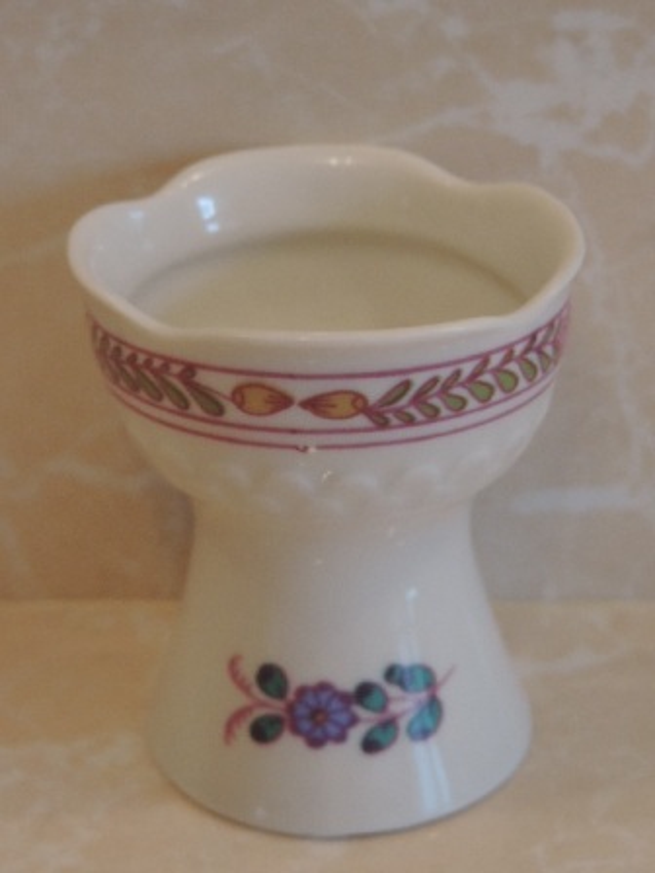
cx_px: 328
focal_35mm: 90
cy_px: 436
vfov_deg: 21.8
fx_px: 2271
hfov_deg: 16.4
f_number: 4.1
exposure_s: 1/40
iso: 400
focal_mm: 16
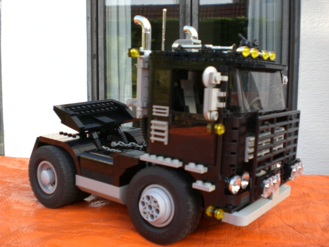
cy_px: 124
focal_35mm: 38
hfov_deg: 49.0
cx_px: 164
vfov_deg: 37.7
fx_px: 361
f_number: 3.1
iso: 50
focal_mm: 6.3
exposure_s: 1/200
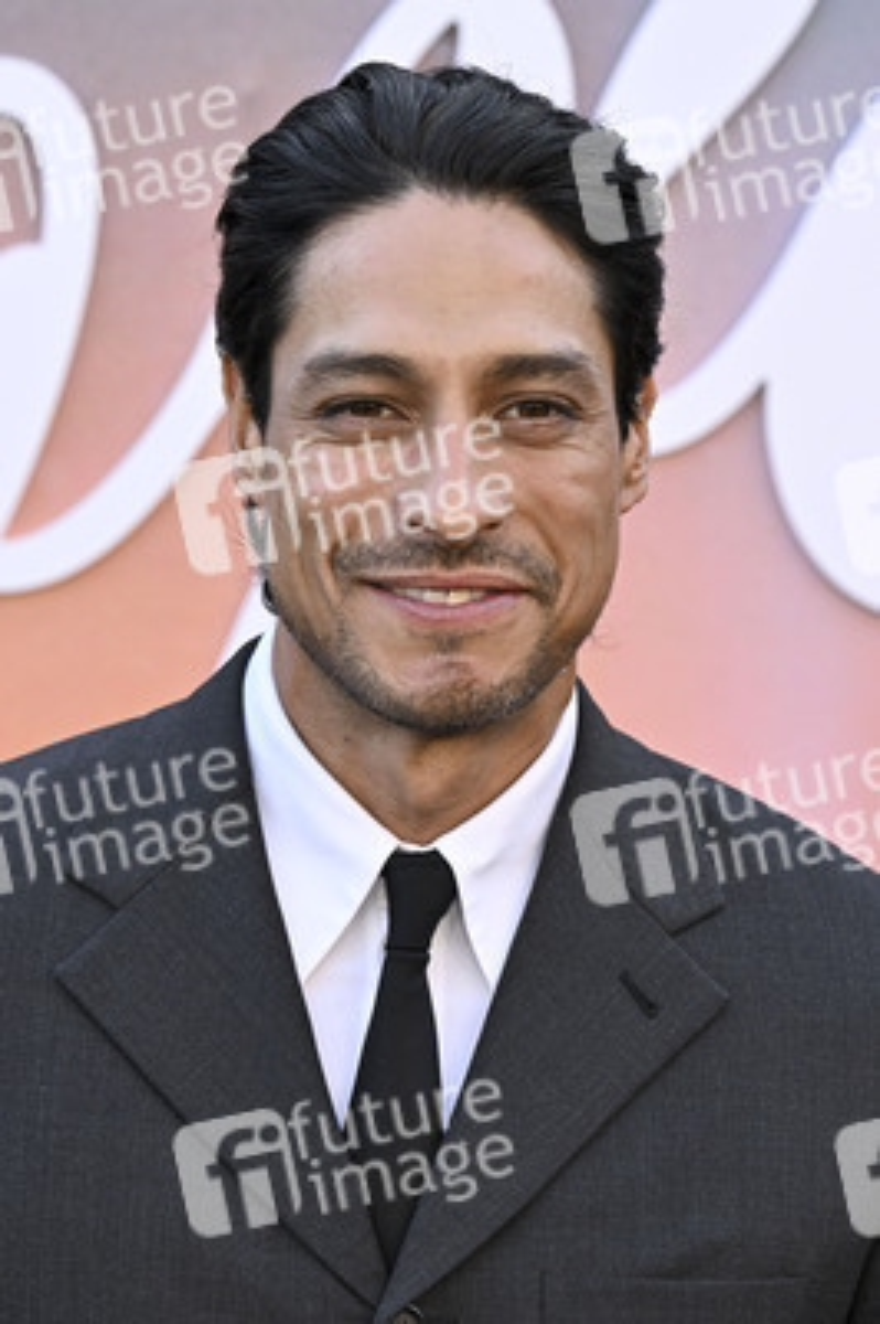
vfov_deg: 15.7
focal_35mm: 131
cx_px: 440
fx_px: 4811
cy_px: 662
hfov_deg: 10.5
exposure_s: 1/320
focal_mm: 131
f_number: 7.1
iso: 800
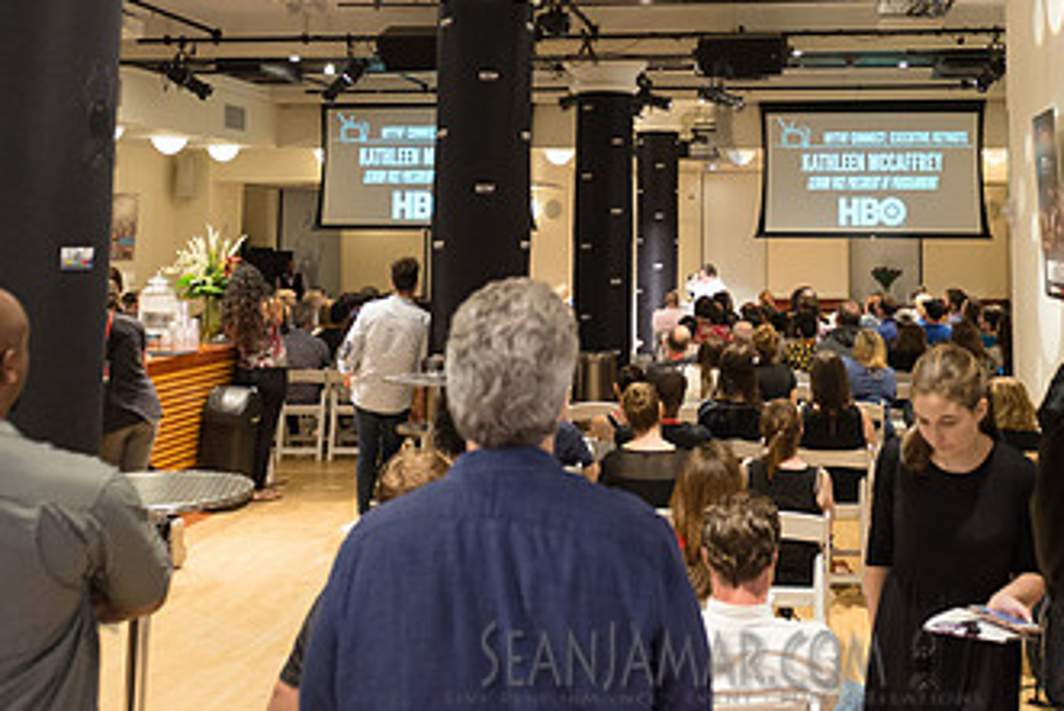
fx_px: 1242
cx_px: 720
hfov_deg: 45.6
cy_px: 111
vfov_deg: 30.9
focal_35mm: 42
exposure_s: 1/100
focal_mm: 24
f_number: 4
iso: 2500
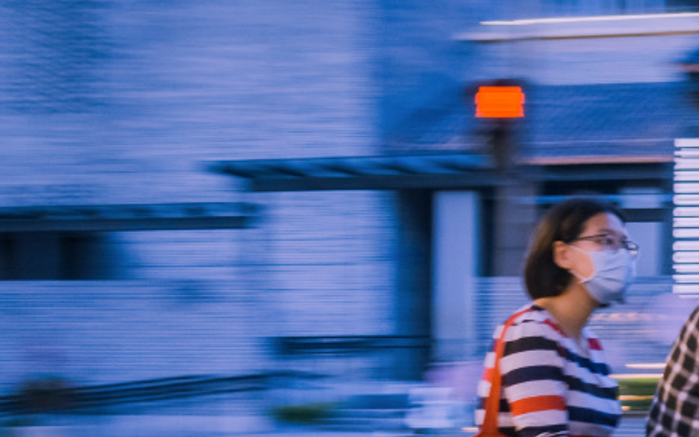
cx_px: 872
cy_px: 440
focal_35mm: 89
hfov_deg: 21.4
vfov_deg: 14.4
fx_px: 1695
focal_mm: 12.2
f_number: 2.8
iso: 640
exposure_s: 1/40
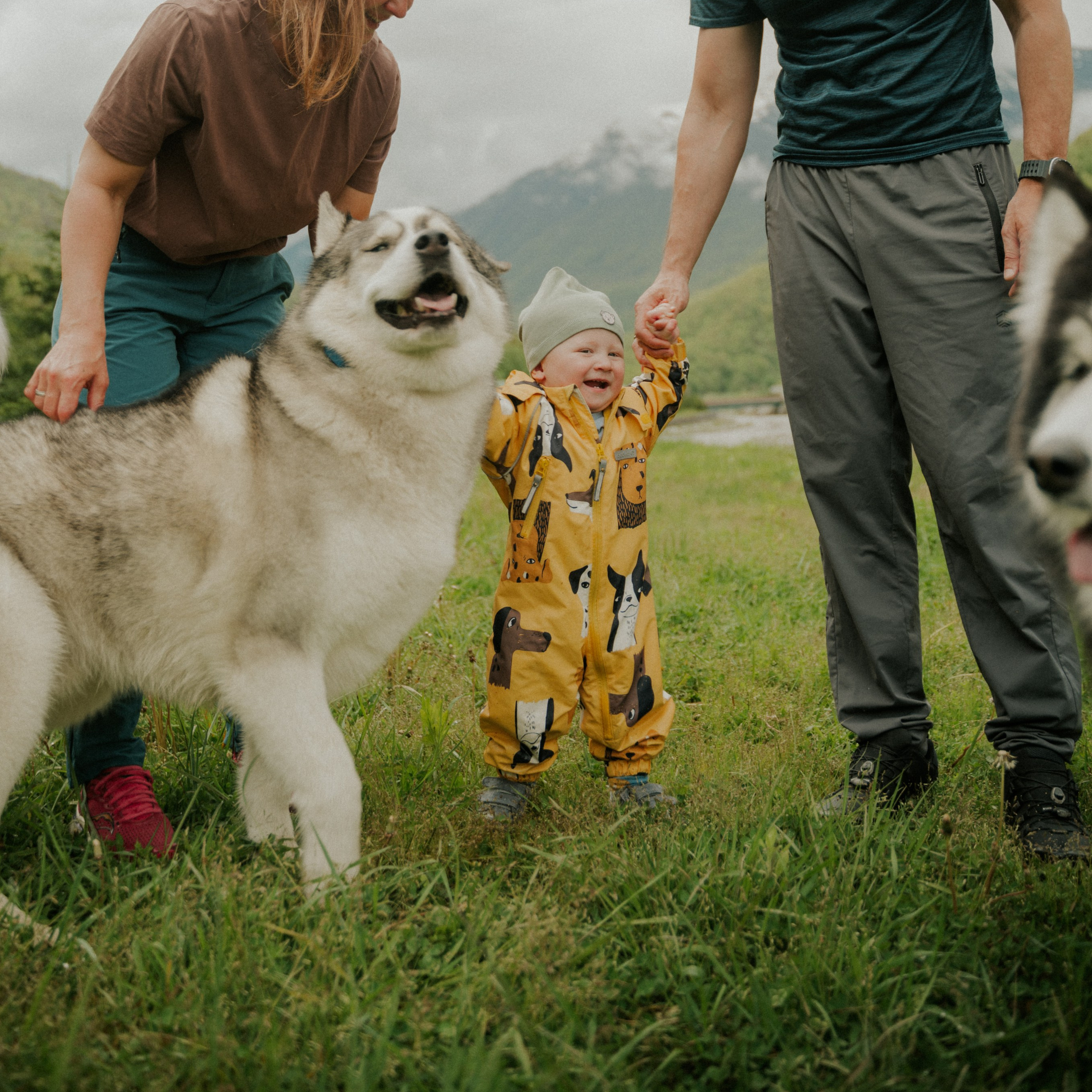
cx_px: 550
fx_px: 1285
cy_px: 279
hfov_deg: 46.0
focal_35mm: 36
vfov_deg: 44.6
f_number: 2.8
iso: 100
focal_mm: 28
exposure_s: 1/125
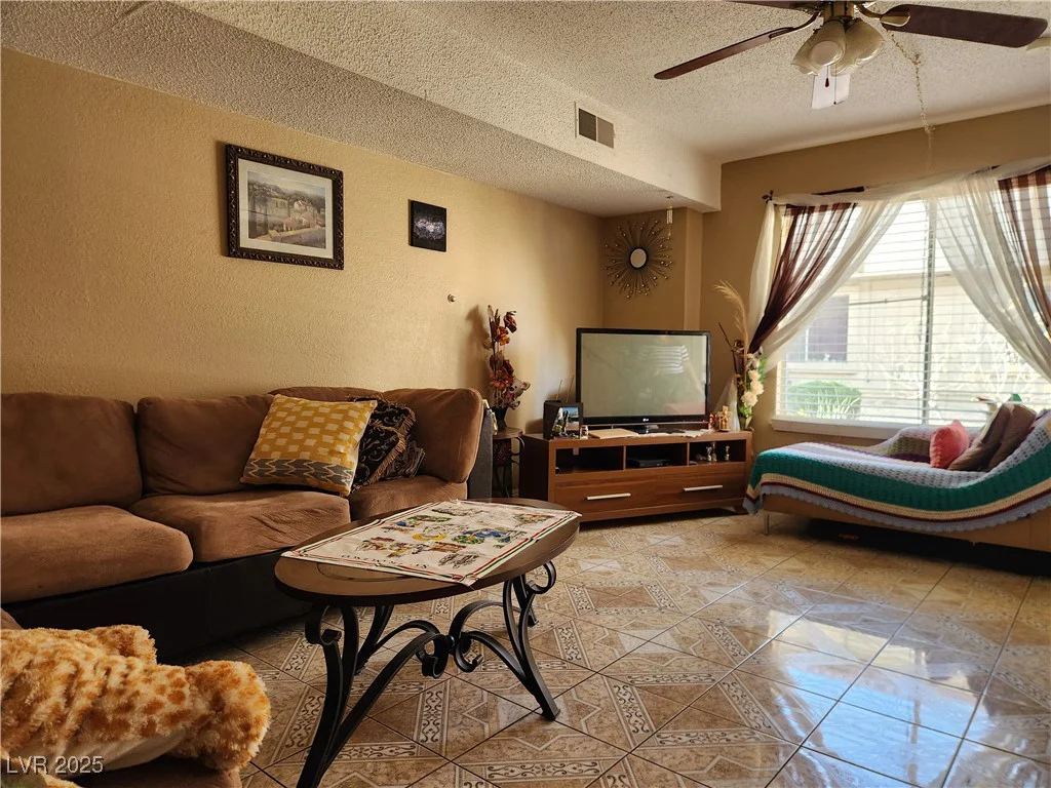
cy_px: 394
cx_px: 526
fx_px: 698
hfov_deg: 73.9
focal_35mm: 23
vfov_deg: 58.9
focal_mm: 5.4
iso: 320
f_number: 1.8
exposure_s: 1/120
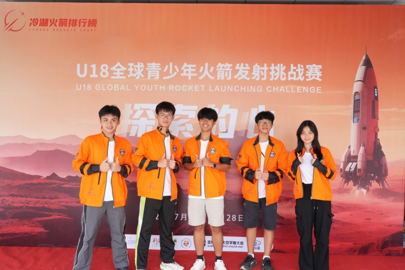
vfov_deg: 38.9
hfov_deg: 55.8
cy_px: 135
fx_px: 382
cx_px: 202
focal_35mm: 34
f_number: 13
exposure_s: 1/100
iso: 2000
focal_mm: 34
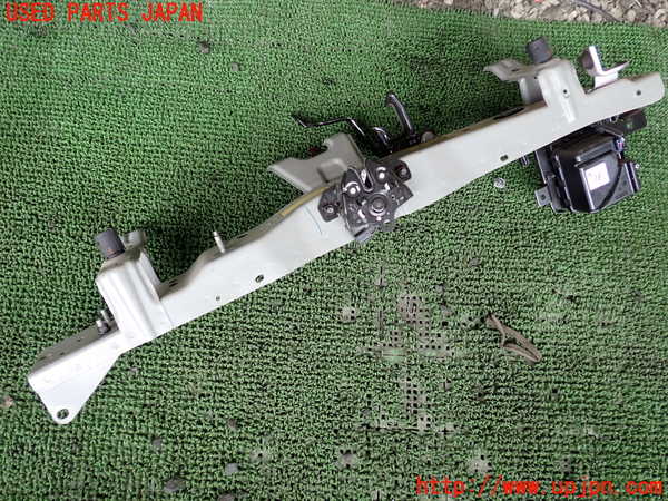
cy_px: 250
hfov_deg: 60.0
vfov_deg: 46.8
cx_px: 334
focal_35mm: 30
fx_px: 579
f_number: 2.3
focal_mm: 5.4
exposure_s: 1/100
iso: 200
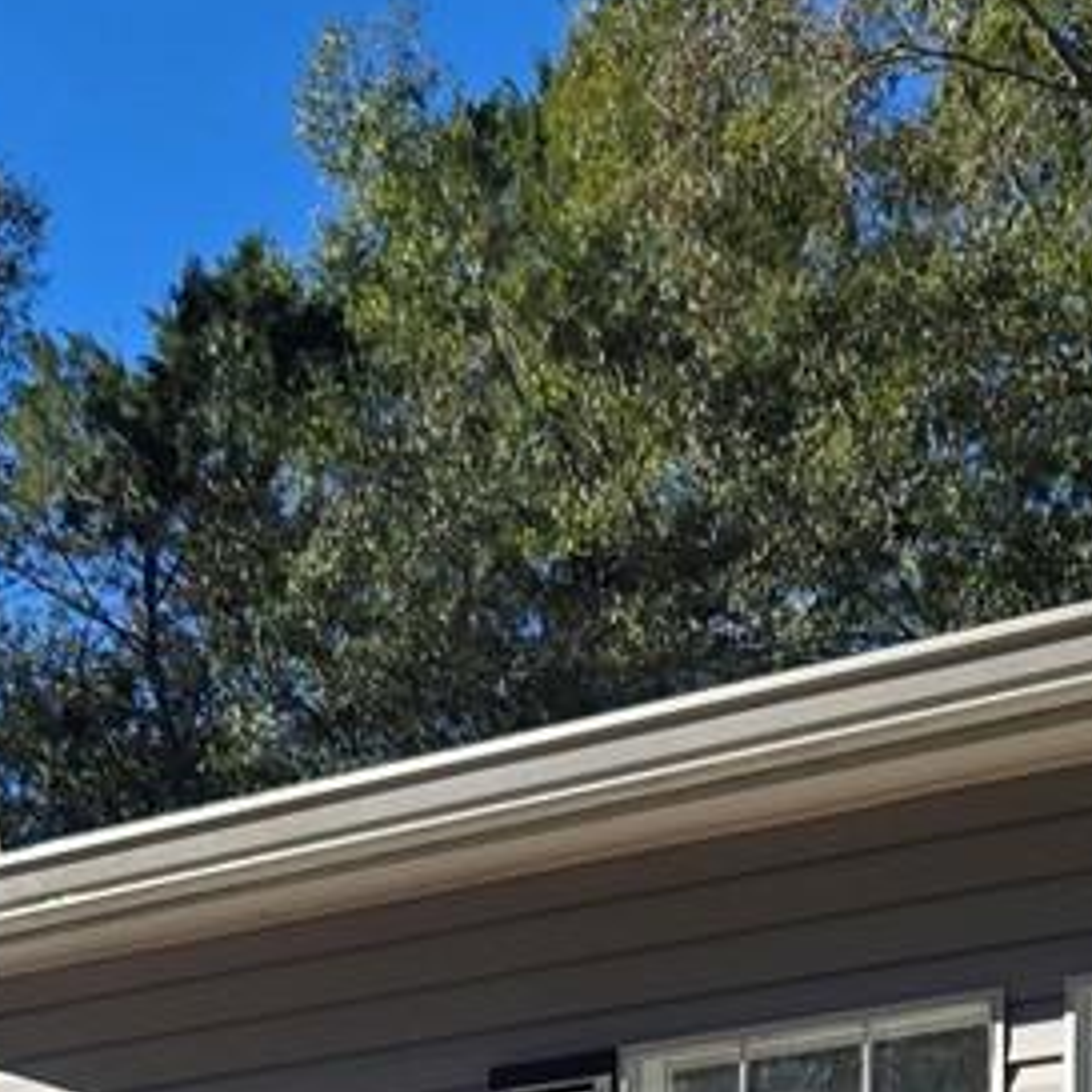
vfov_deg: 13.9
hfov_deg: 14.7
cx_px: 516
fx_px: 4247
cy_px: 1580
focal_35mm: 119
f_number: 1.8
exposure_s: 1/1641
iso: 25
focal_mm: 5.4
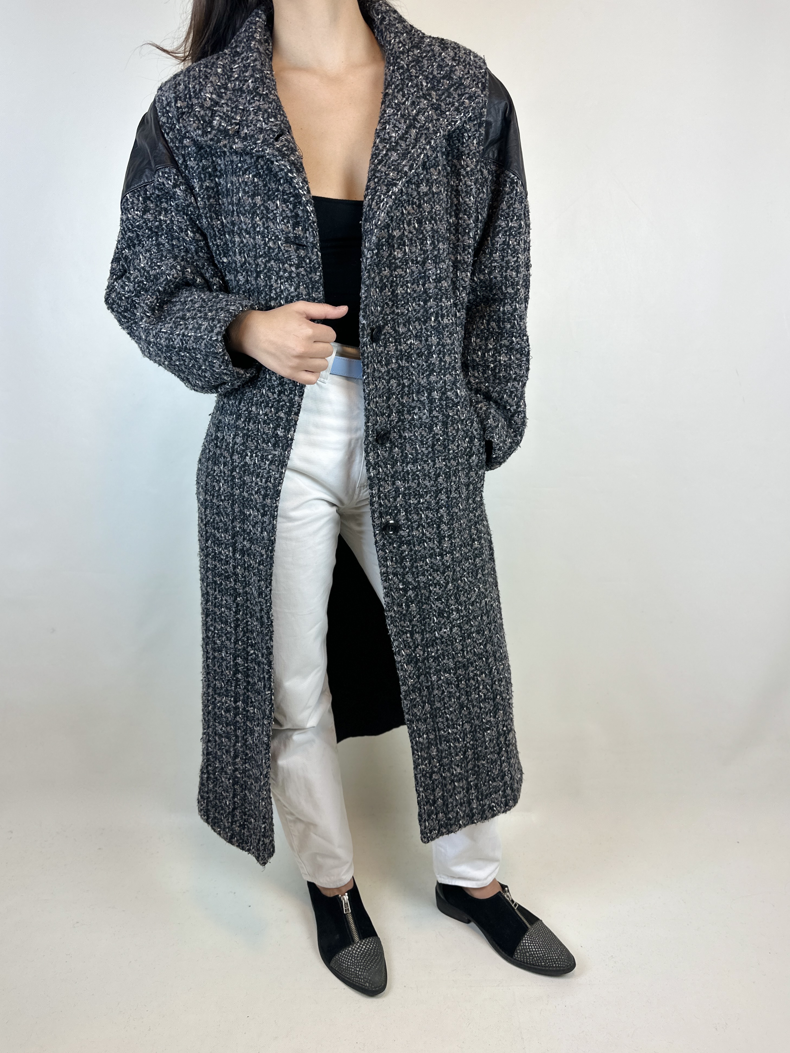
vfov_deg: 69.4
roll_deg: +0.4
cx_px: 393
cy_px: 513
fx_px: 761
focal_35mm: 25
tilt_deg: -15.4
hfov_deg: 54.9
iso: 64
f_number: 1.78
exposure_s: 1/189
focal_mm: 6.86
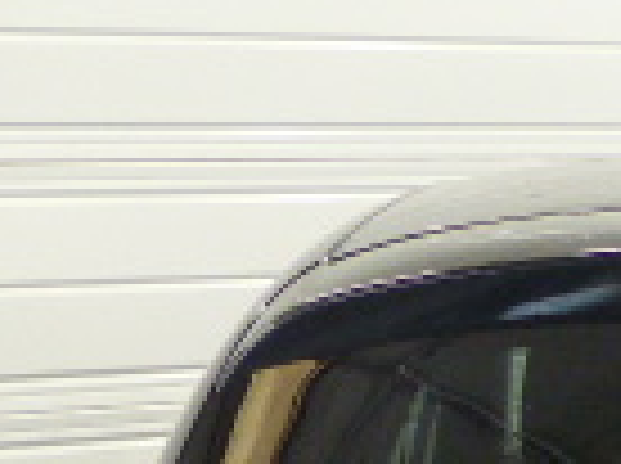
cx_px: 927
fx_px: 2830
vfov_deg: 8.9
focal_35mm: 158
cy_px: 896
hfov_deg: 12.0
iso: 400
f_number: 2.8
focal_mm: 6
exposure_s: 1/50
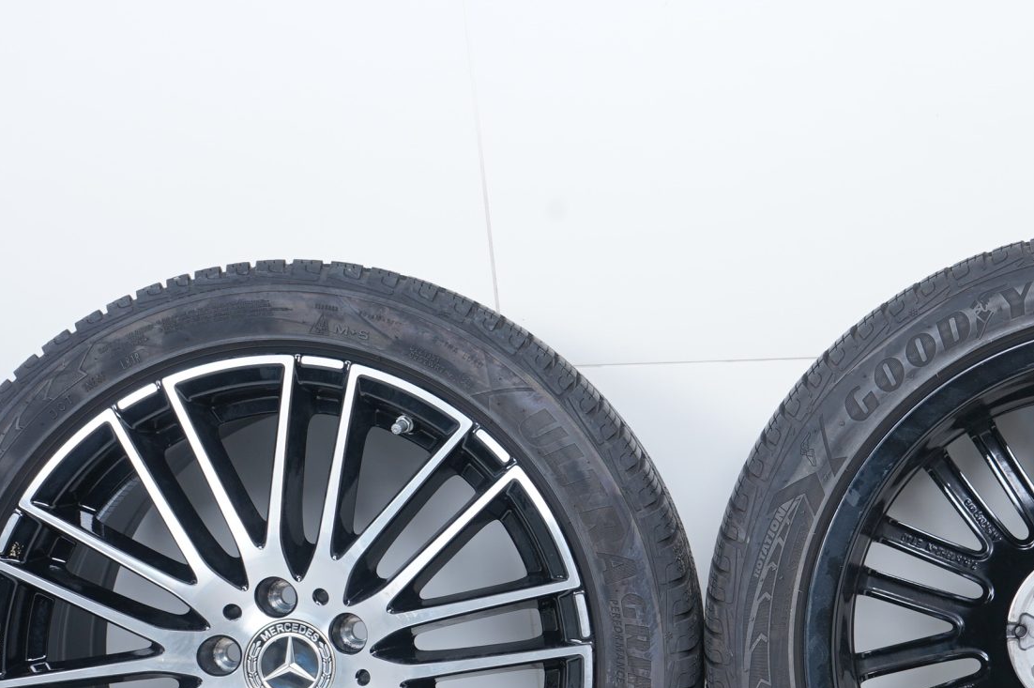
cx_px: 688
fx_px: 1550
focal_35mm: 54
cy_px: 517
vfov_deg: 24.7
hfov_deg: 36.5
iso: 250
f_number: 7.1
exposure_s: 1/100
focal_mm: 31
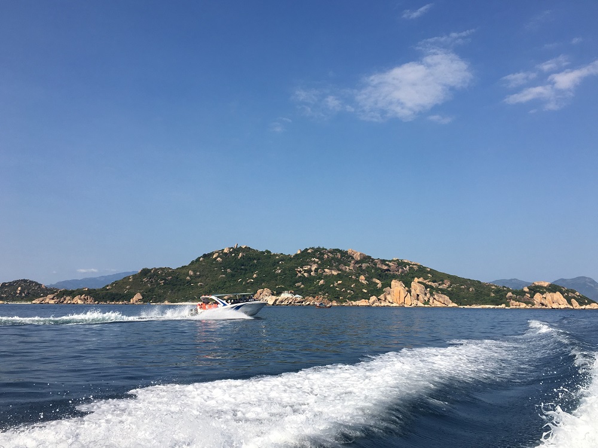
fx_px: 501
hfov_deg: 61.7
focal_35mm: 29
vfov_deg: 48.2
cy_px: 224
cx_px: 299
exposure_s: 1/2404
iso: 25
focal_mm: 4.15
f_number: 2.2
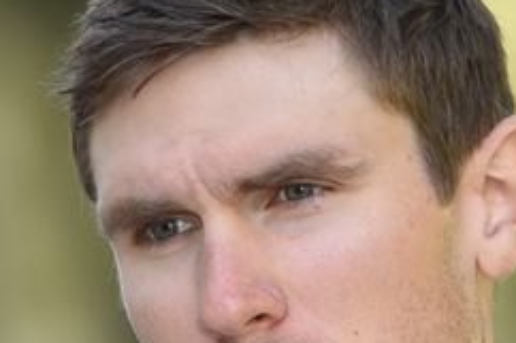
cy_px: 578
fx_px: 15182
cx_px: 614
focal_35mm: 1060
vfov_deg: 1.3
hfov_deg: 1.9
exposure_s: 1/250
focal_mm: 200
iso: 200
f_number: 2.8
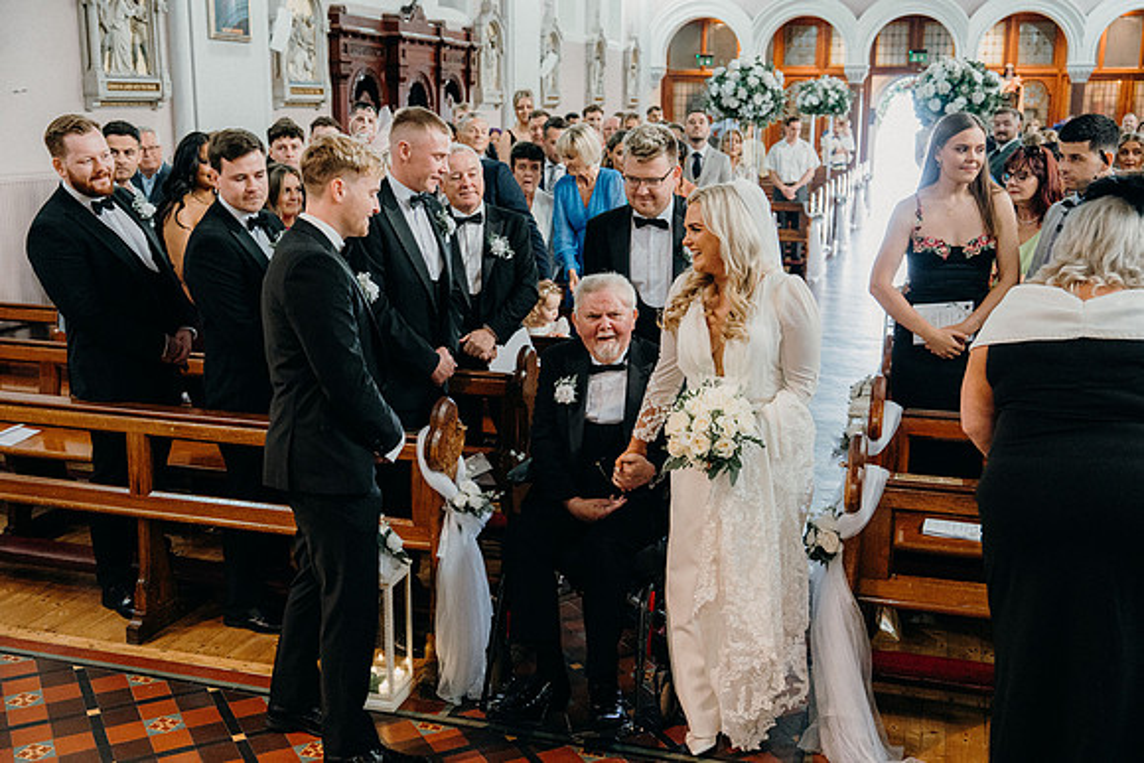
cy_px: 382
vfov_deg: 35.1
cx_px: 572
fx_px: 1208
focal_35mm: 38
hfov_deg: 50.7
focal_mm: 38
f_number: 3.5
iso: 5000
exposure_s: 1/160
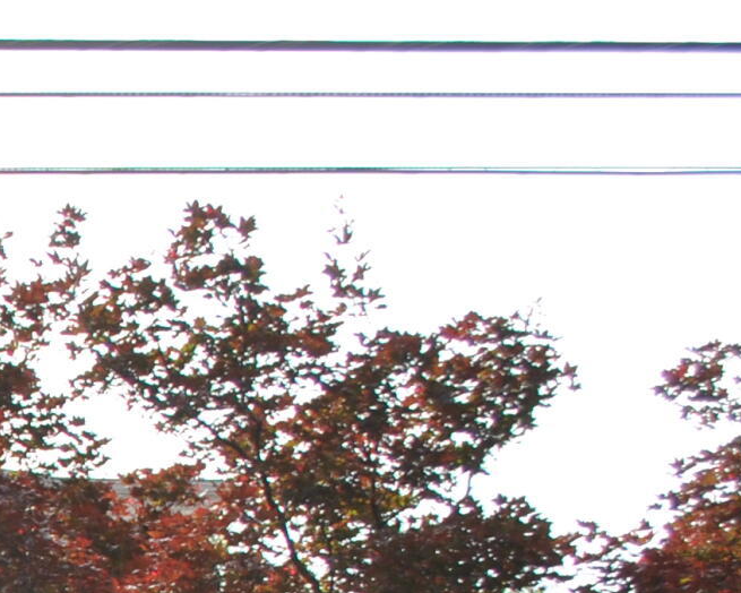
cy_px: 1043
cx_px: -861
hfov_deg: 11.8
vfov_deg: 10.3
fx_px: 3114
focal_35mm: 142
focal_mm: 22
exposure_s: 1/160
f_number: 6.3
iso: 100
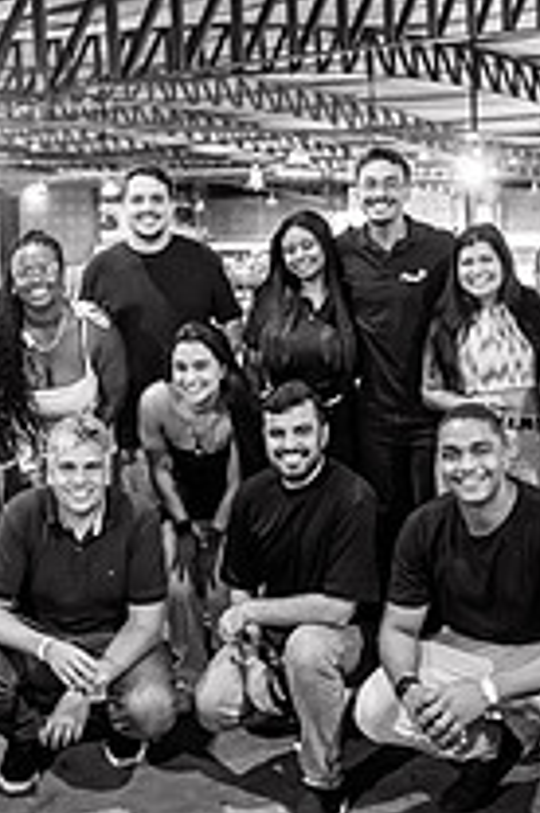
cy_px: 313
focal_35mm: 52
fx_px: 1174
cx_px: 203
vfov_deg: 38.0
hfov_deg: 25.8
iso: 1600
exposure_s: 1/50
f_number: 2
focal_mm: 24
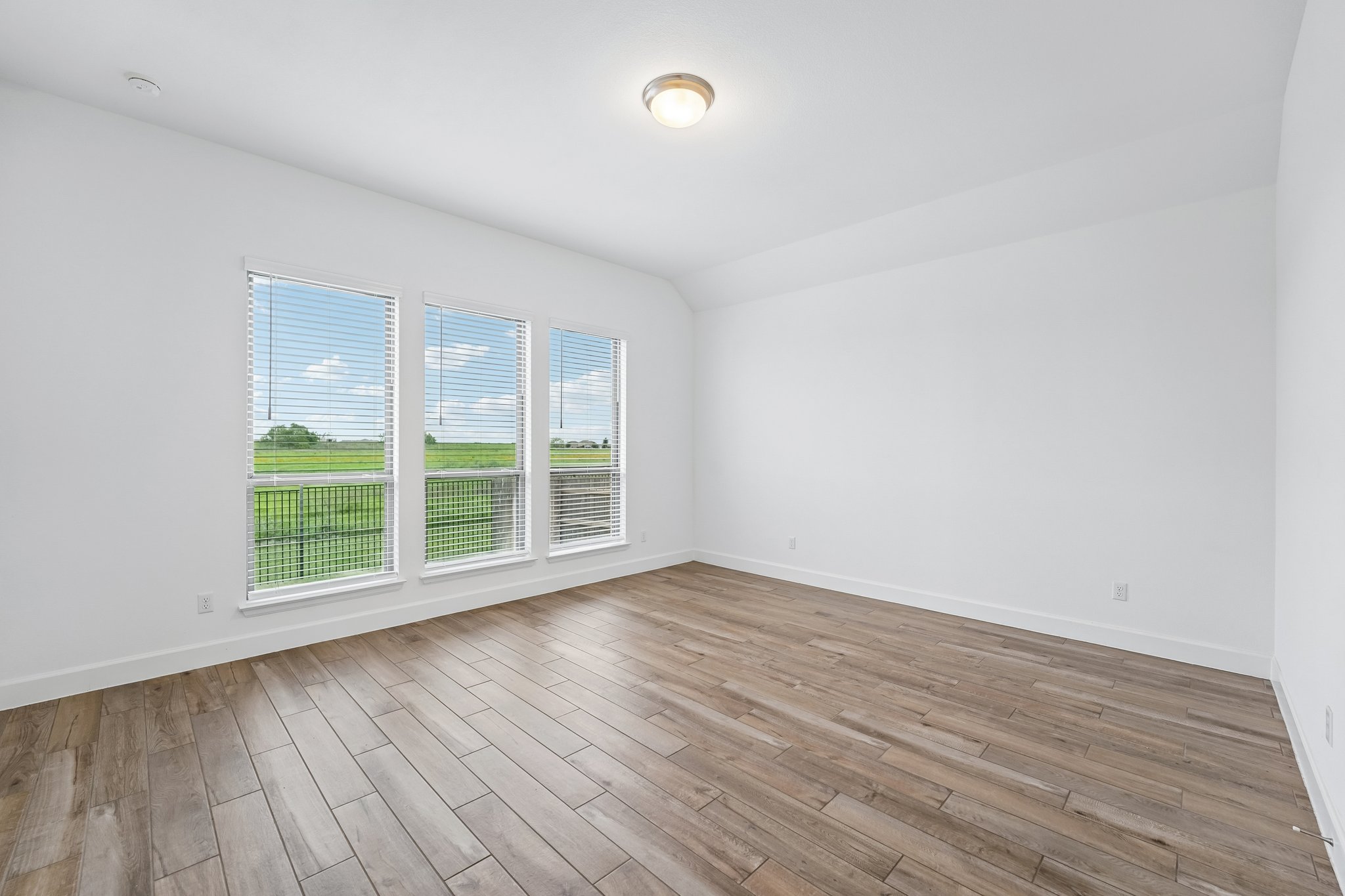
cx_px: 672
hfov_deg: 104.3
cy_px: 448
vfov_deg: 81.2
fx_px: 523
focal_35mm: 14
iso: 400
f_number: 8
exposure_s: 1/13
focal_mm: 14
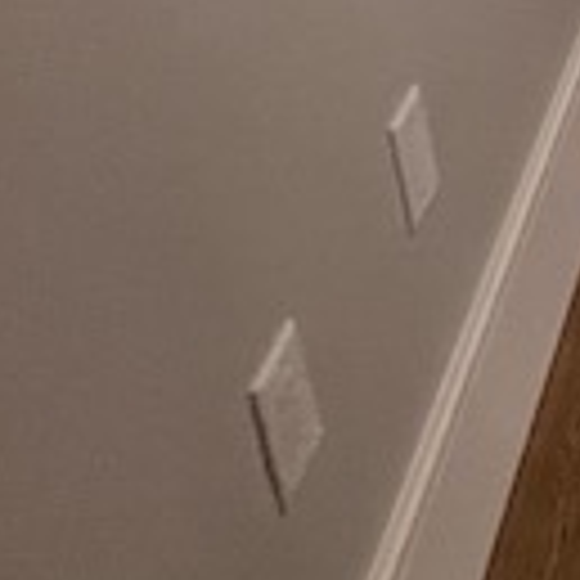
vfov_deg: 16.2
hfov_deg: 11.8
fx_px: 1346
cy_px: -688
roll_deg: +2.4
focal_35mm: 71
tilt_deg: -9.4
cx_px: 1709
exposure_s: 1/120
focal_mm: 1.57
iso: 64
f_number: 1.8
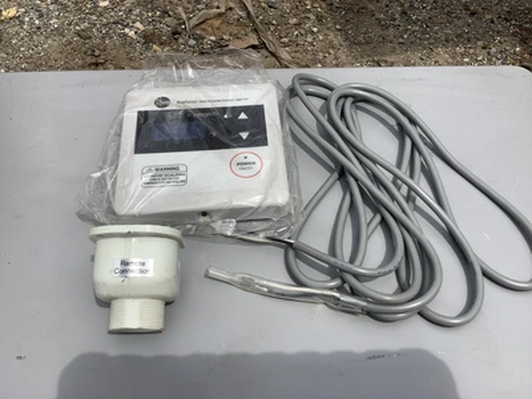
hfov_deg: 58.4
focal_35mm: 31
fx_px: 476
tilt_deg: -54.6
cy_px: 200
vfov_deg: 45.4
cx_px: 266
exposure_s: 1/3546
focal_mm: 3.3
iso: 25
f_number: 2.4
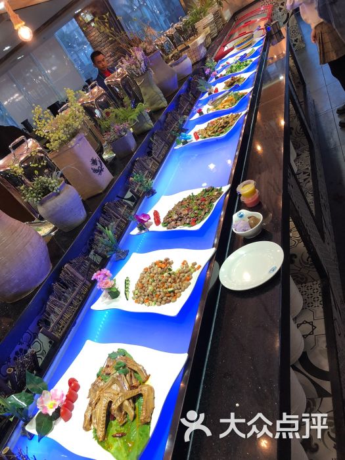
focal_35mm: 28
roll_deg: +33.7
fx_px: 372
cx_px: 172
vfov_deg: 63.4
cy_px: 230
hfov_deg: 49.7
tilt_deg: -25.0
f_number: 1.8
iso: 32
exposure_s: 1/25
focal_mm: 4
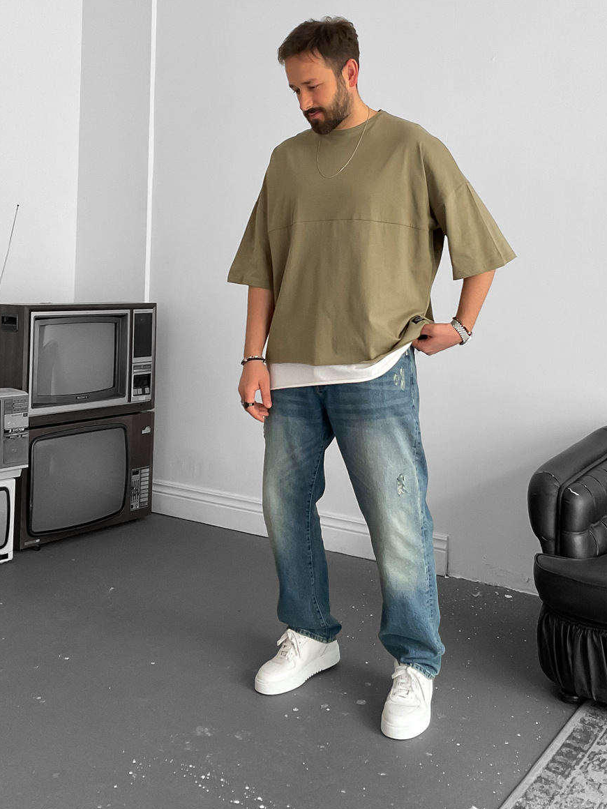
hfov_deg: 36.0
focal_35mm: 40
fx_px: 935
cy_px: 258
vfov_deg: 45.9
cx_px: 308
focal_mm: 3
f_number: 1.8
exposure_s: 1/90
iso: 64
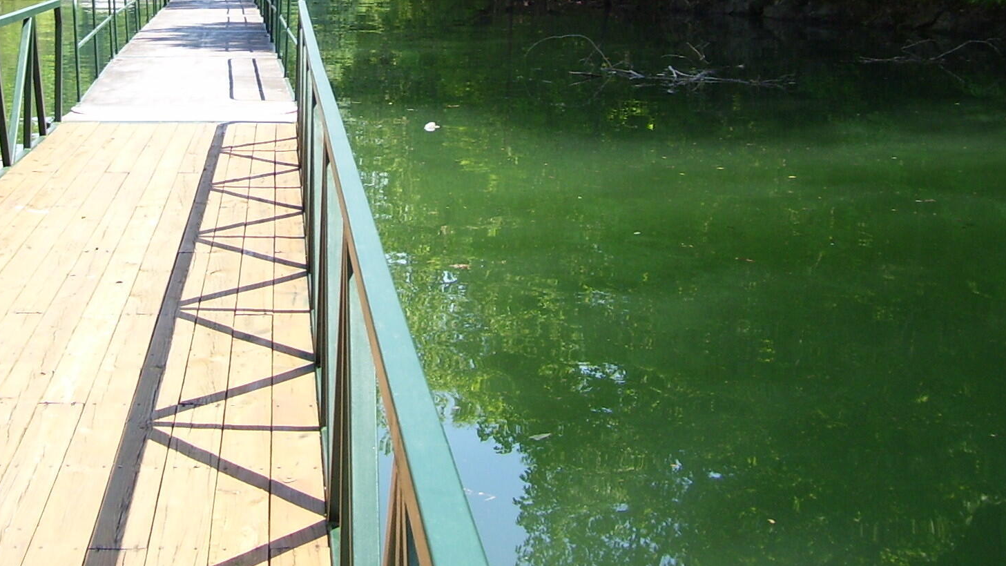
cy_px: -23
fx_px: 1654
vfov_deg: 18.8
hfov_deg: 33.7
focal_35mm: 62
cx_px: 402
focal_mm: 6
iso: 80
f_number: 2.7
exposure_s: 1/500
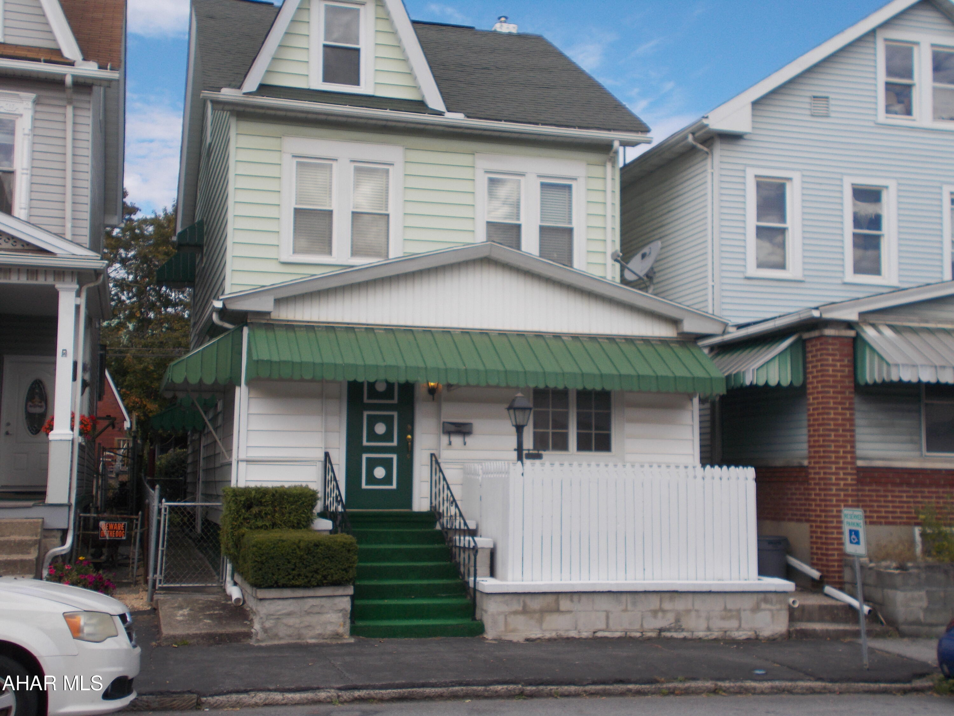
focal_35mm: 44
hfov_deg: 42.9
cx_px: 477
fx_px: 1213
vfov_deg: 32.9
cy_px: 358
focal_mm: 7.9
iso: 80
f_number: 4.2
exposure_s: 1/500
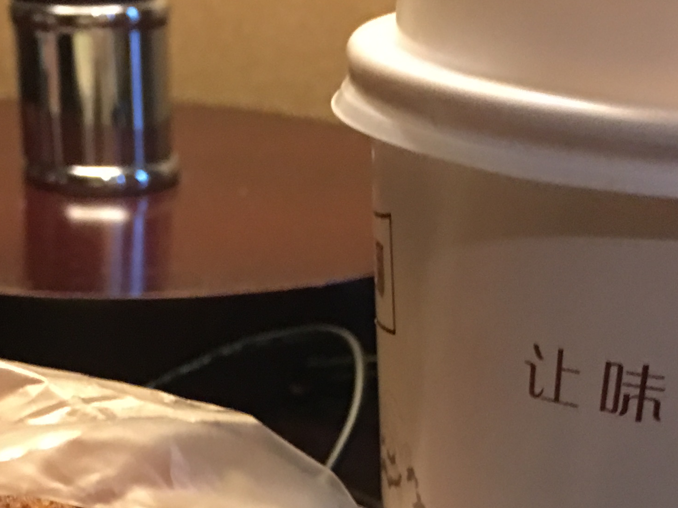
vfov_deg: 17.7
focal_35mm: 80
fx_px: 1567
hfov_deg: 24.4
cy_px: 585
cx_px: 317
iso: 125
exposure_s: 1/8
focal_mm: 4.15
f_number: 2.2
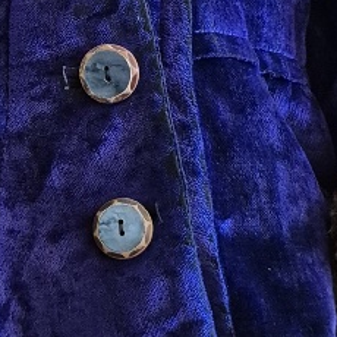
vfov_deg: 16.3
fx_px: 1168
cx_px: 32
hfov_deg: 16.2
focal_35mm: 106
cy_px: 86
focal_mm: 5.4
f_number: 1.8
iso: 1600
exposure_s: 1/100
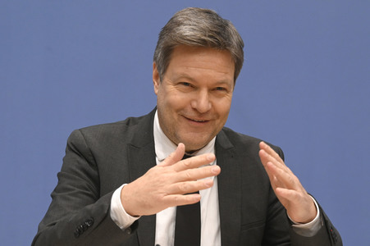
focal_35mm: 112
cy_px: 123
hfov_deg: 18.3
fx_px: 1150
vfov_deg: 12.2
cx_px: 185
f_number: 5.6
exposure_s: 1/500
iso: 4000
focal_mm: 112
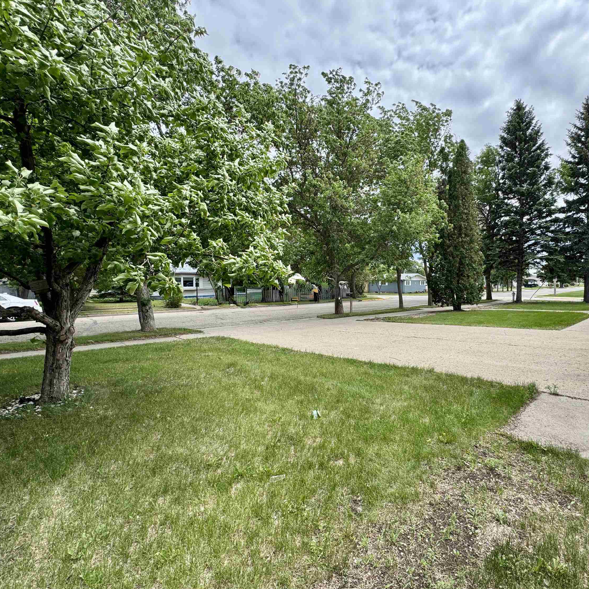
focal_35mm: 17
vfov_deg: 84.0
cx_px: 347
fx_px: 327
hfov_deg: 83.1
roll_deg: -0.4
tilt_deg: -1.6
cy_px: 293
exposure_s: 1/787
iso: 40
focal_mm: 2.22
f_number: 2.2
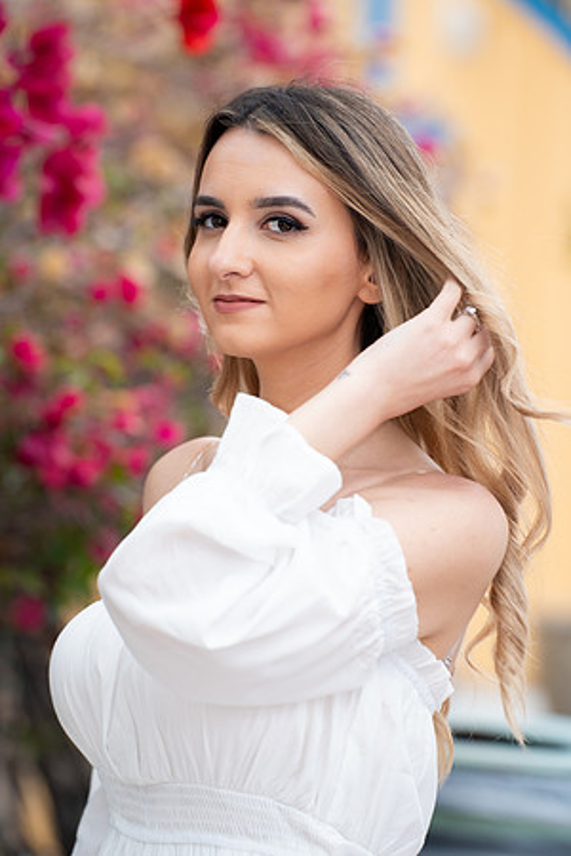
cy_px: 428
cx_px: 286
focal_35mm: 180
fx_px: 4282
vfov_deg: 11.4
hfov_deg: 7.6
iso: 320
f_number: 3.5
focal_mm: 180
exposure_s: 1/200
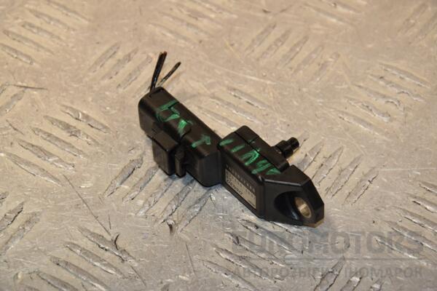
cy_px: 146
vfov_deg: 8.7
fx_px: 1912
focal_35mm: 158
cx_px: 218
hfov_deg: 13.0
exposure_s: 1/200
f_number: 9
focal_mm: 105
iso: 800
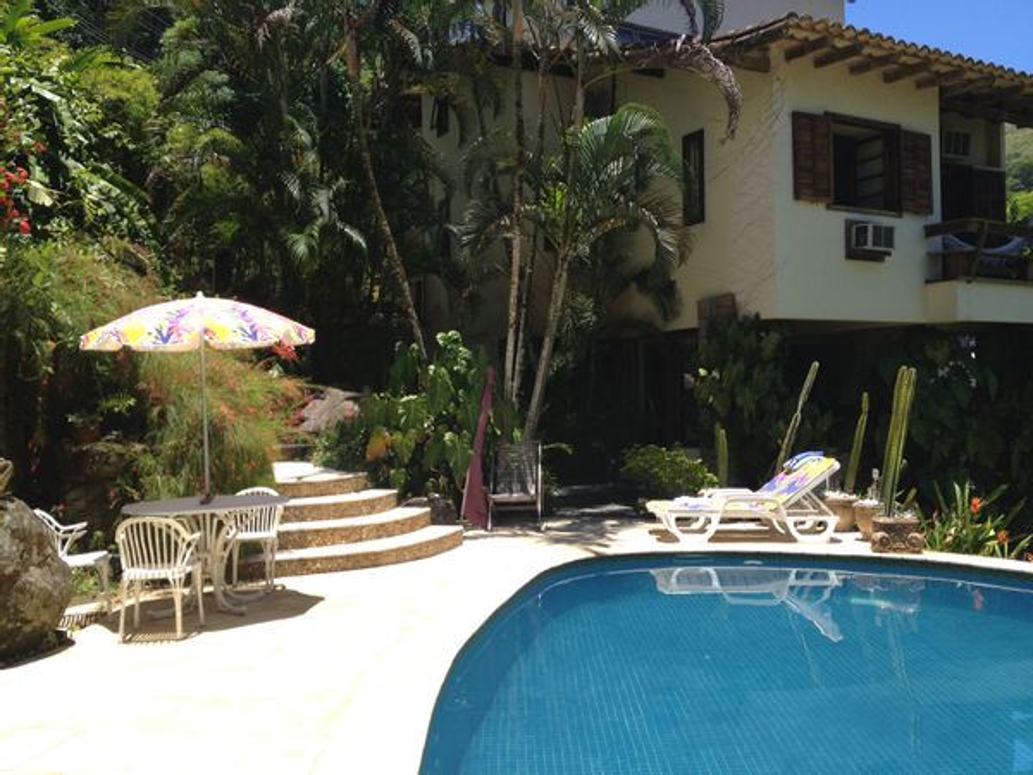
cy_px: 388
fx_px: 1044
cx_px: 516
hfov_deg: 52.6
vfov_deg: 40.7
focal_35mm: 35
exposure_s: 1/1126
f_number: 2.4
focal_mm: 4.28
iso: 50
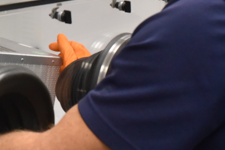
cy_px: 11
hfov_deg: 18.4
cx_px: 17
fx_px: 681
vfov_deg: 12.5
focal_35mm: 109
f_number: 8
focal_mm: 34
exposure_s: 1/250
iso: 4000
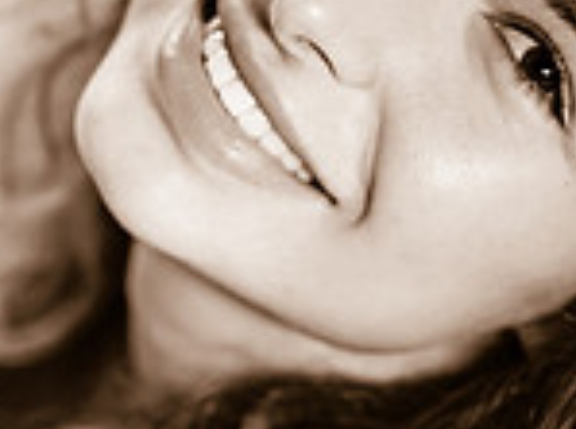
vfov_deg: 4.6
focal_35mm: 319
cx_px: -81
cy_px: 284
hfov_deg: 6.2
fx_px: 5295
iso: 320
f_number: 1.8
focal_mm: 85
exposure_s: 1/200
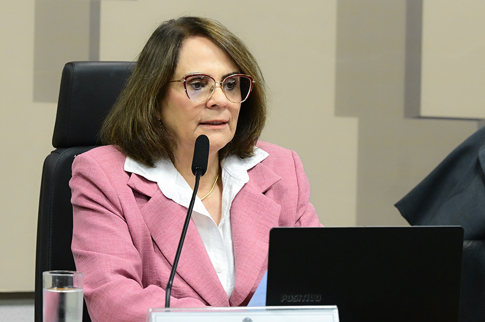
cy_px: 161
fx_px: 2824
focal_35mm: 210
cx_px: 242
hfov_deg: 9.8
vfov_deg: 6.5
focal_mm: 140
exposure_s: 1/200
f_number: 4.5
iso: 4000
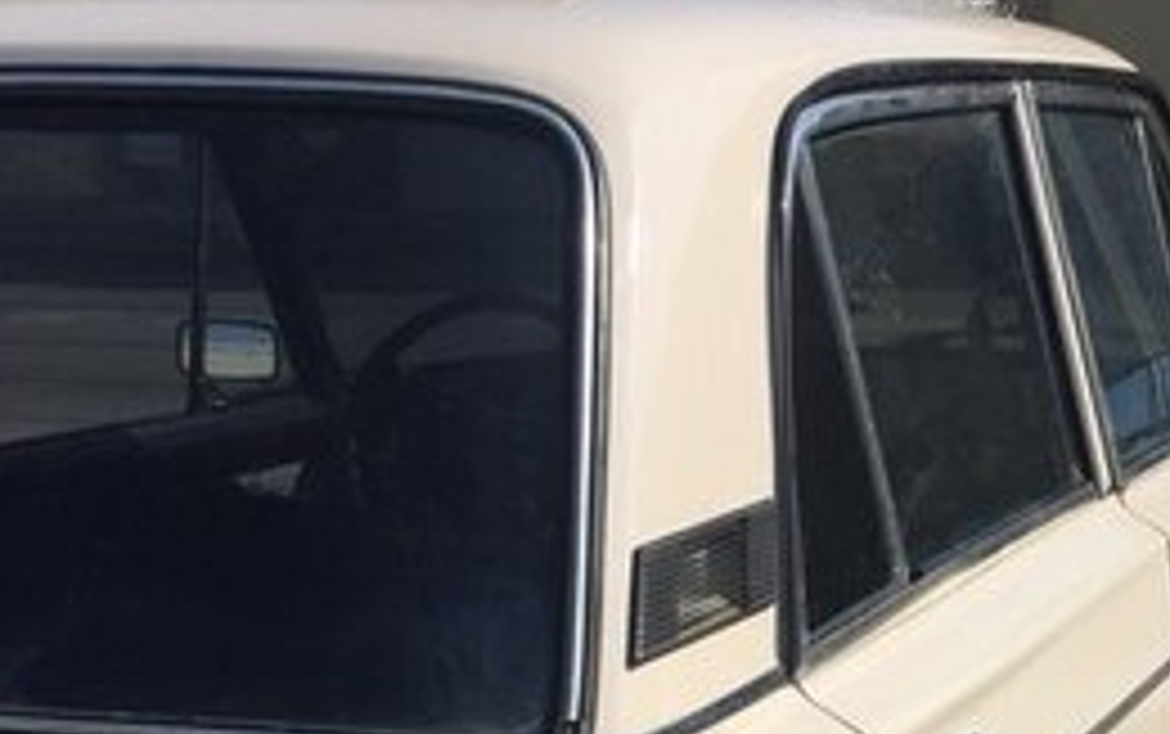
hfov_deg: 25.8
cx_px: 1012
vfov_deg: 16.0
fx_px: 2489
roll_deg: +0.9
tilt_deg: -18.3
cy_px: 925
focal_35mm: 78
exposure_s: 1/3968
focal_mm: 4.15
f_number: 2.2
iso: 32
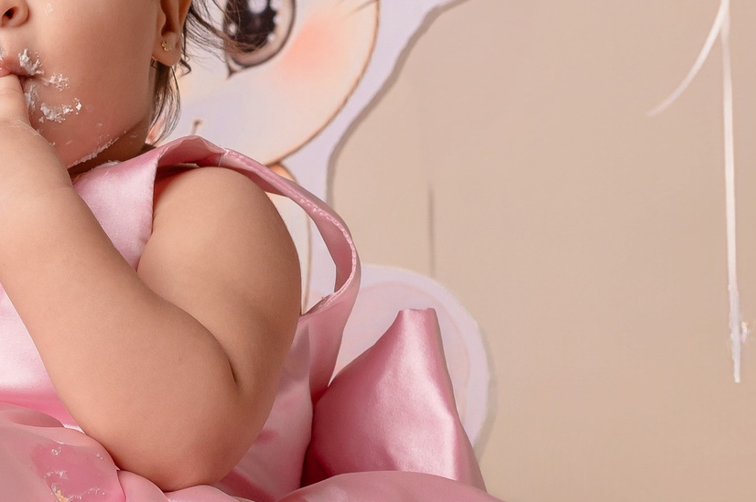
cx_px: -207
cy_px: 126
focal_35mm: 155
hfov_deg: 12.9
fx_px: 3252
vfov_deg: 8.8
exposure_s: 1/125
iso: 500
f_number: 7.1
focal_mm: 50
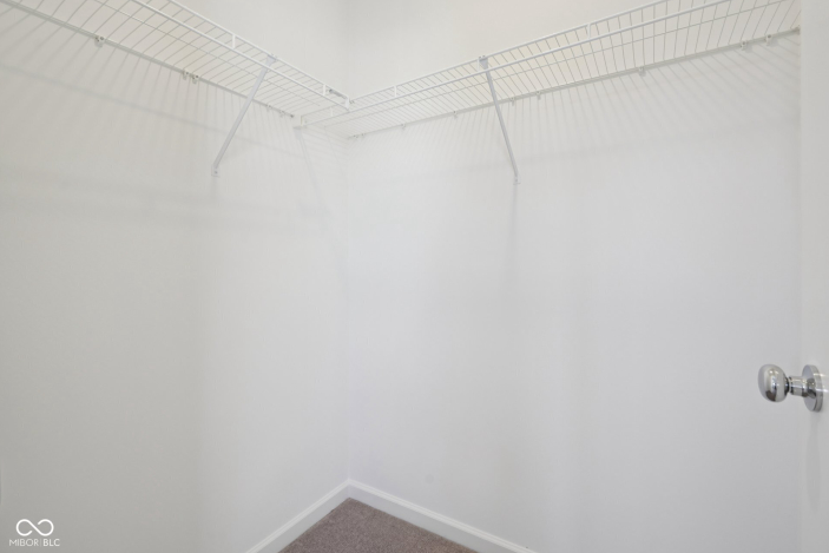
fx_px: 368
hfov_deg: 96.6
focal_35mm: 16
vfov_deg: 73.7
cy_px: 263
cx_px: 439
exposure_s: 1/15
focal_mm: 15
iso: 125
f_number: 7.1
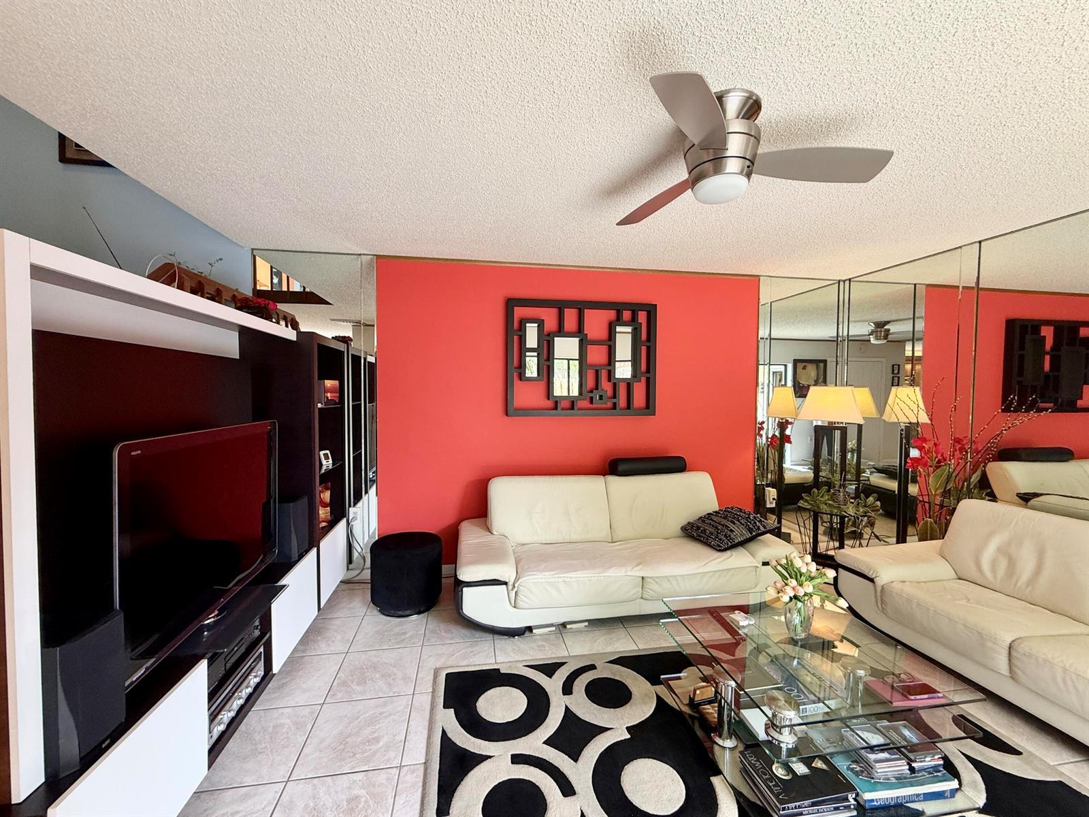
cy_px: 408
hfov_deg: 102.1
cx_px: 544
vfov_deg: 85.7
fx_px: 440
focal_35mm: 14
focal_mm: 2.22
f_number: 2.2
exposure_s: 1/60
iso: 250
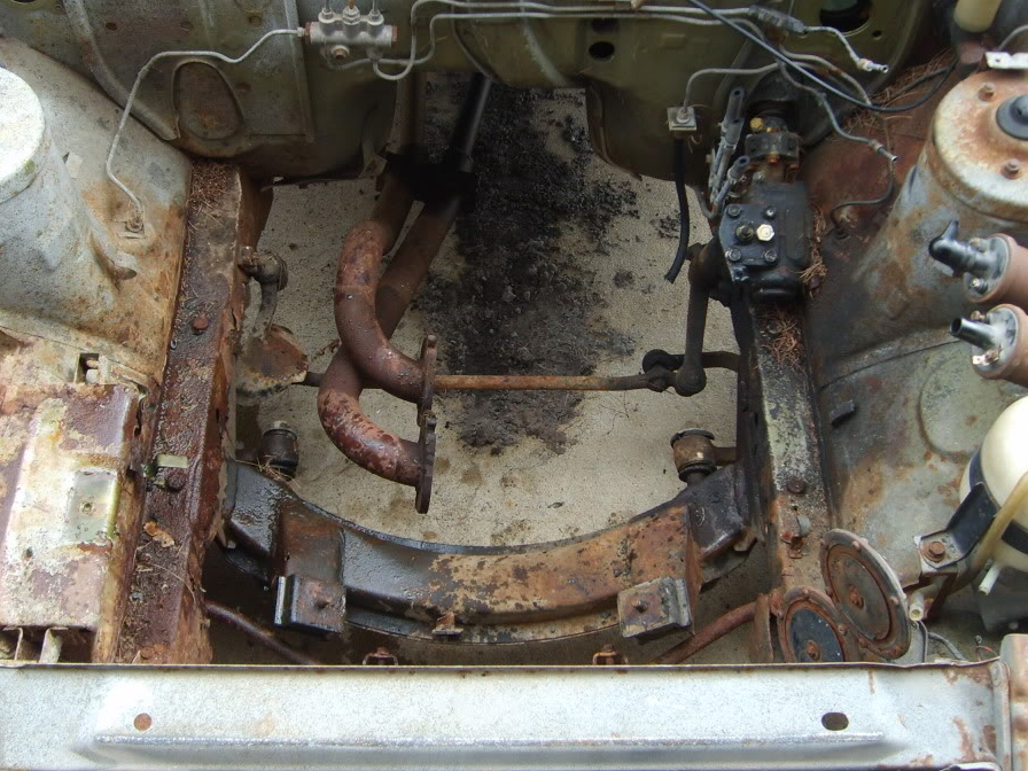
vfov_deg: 35.9
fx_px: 1188
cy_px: 338
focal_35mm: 40
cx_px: 501
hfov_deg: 46.8
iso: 50
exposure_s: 1/125
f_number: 2.8
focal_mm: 5.8
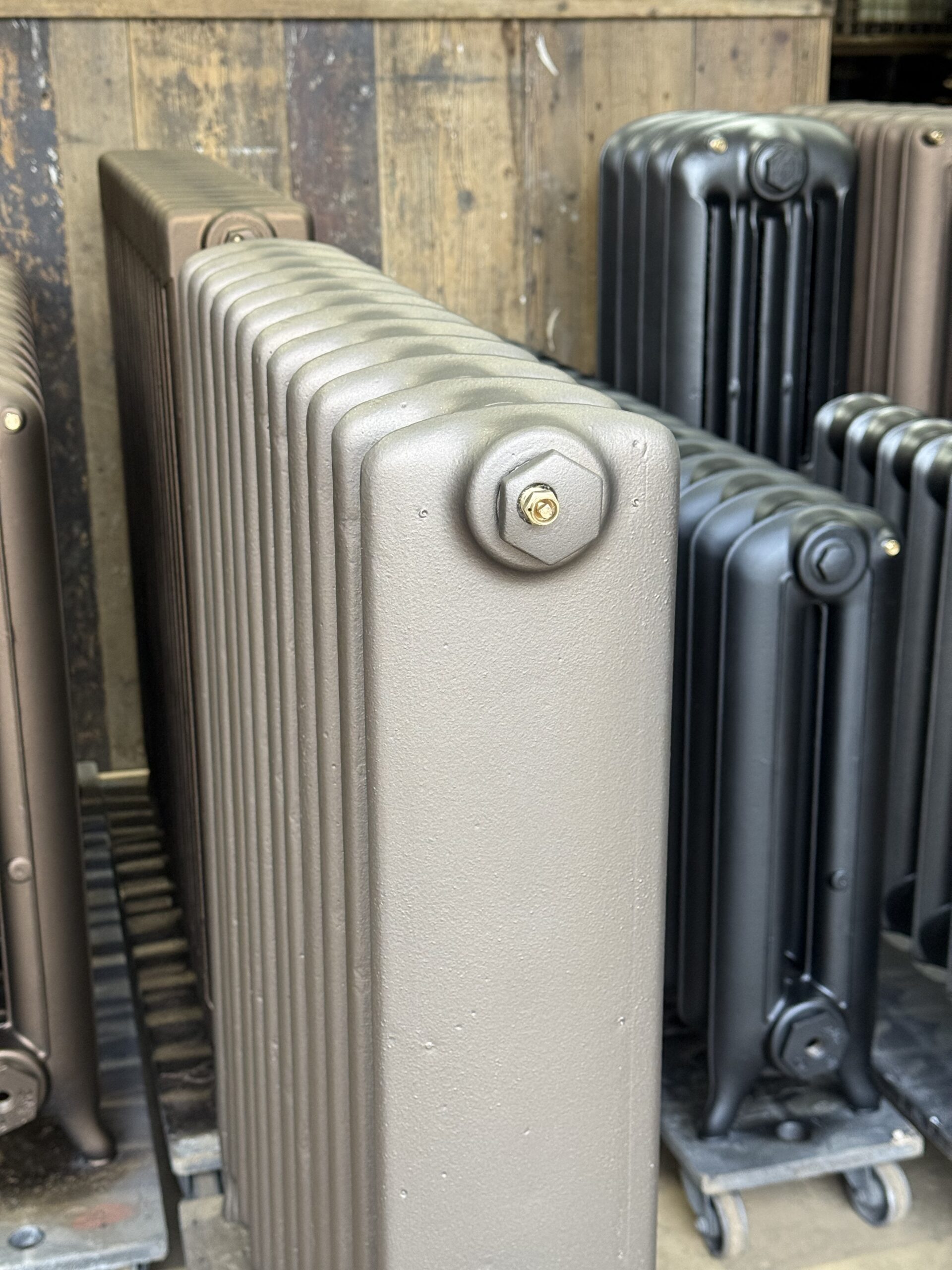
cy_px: 635
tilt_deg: -18.0
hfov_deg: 30.3
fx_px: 1760
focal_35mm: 48
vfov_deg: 39.7
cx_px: 476
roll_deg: -0.5
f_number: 1.78
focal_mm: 6.76
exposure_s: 1/100
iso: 160
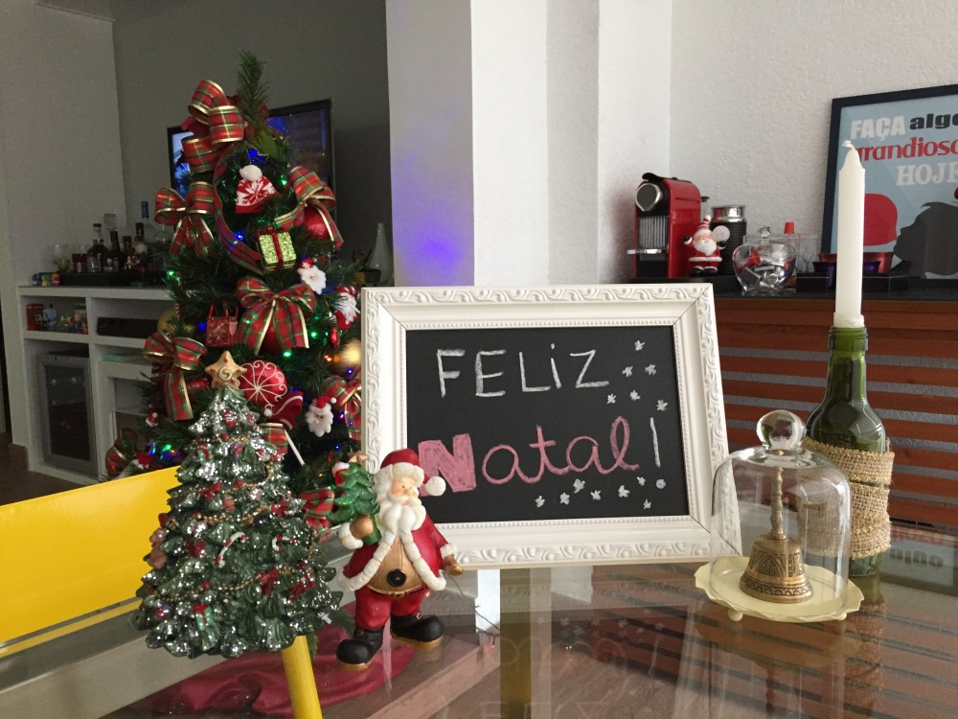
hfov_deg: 61.7
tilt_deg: -7.2
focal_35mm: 29
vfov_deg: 48.2
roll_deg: +0.8
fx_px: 803
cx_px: 479
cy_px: 360
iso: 160
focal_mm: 4.15
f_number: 2.2
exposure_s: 1/30
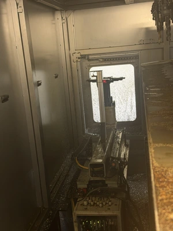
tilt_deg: -12.8
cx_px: 86
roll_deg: +6.2
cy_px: 116
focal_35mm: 48
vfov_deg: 39.7
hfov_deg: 30.3
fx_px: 320
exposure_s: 1/59
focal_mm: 6.76
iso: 250
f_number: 1.78
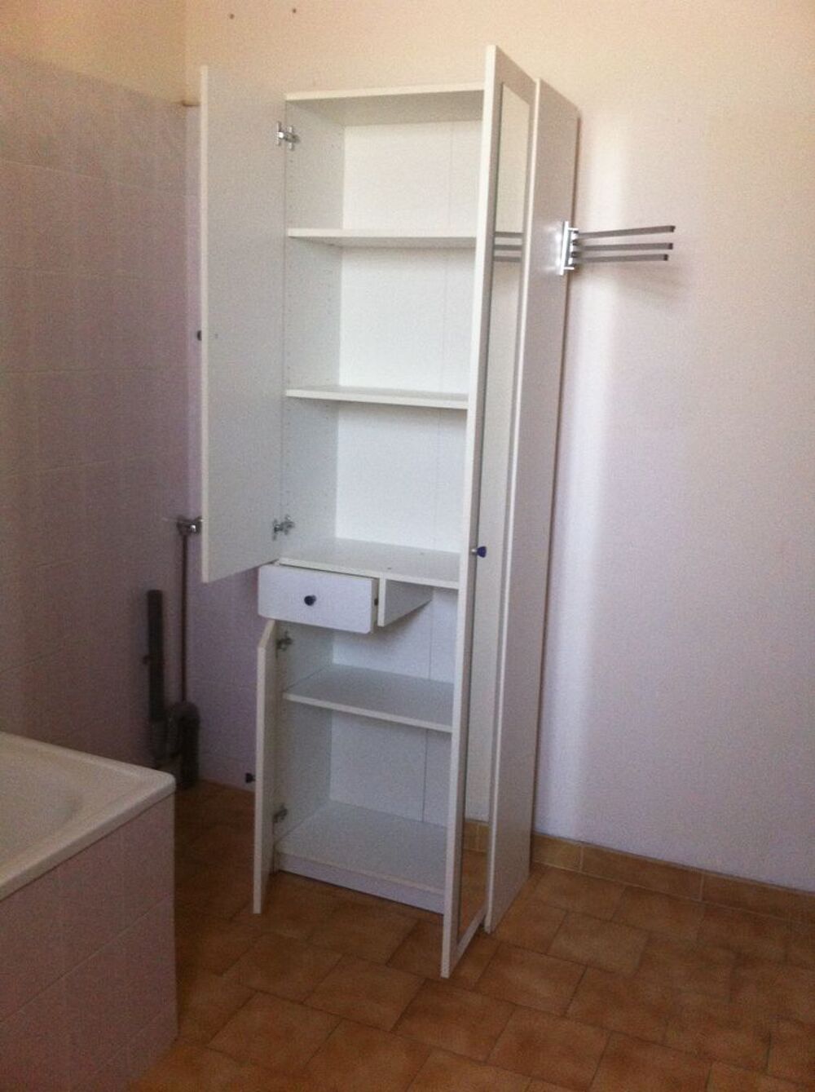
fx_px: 1102
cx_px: 408
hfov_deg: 40.6
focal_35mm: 35
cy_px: 546
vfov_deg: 52.7
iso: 200
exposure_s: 1/15
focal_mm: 3.85
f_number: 2.8
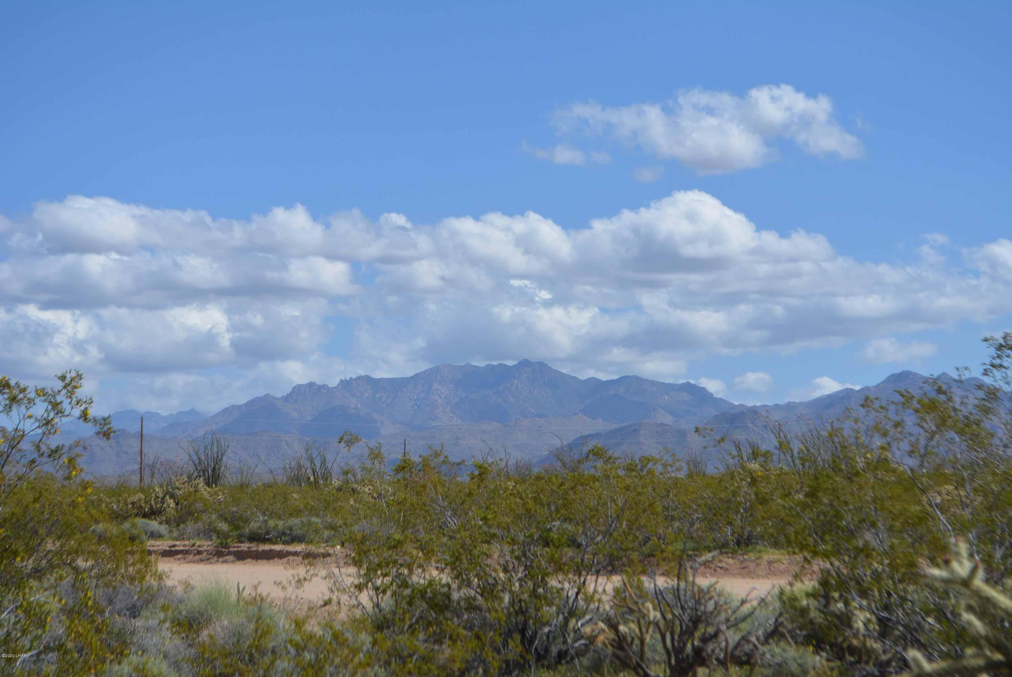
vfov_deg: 16.6
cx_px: 506
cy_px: 338
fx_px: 2321
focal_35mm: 82
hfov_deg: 24.6
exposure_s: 1/2000
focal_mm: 55
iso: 400
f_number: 8
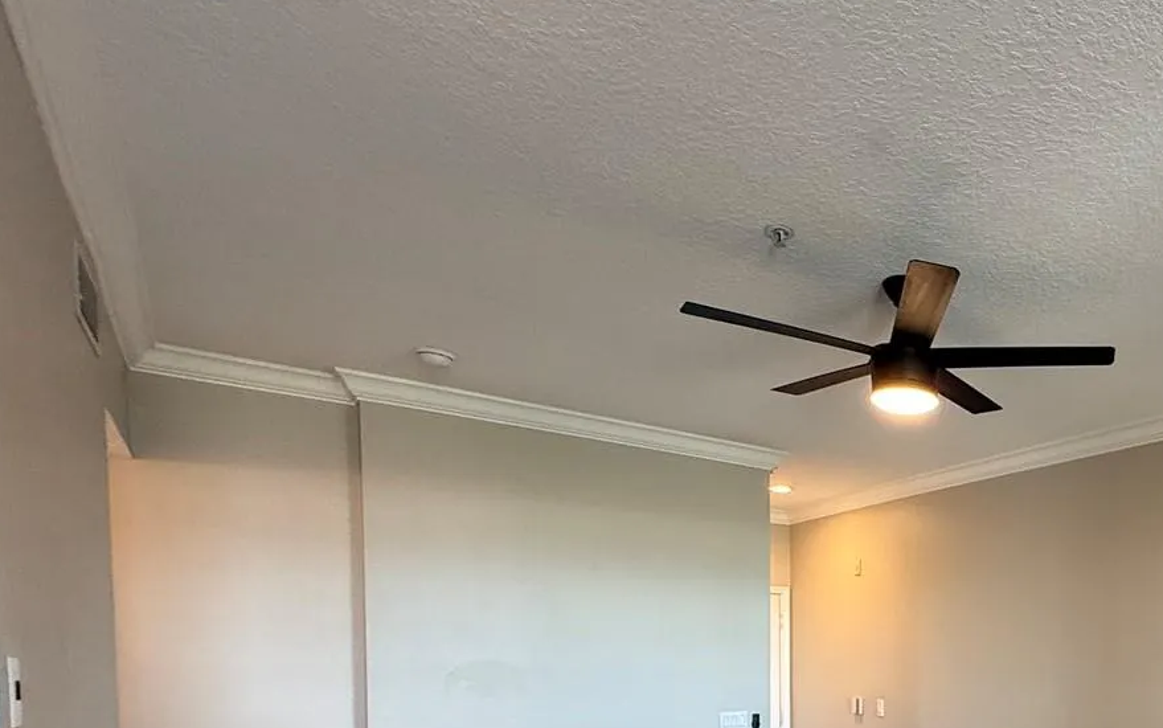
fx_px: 856
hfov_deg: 58.9
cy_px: 695
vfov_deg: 41.3
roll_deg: -0.1
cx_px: 1035
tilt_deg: -2.9
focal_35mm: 27
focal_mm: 2.22
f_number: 2.2
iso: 200
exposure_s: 1/60
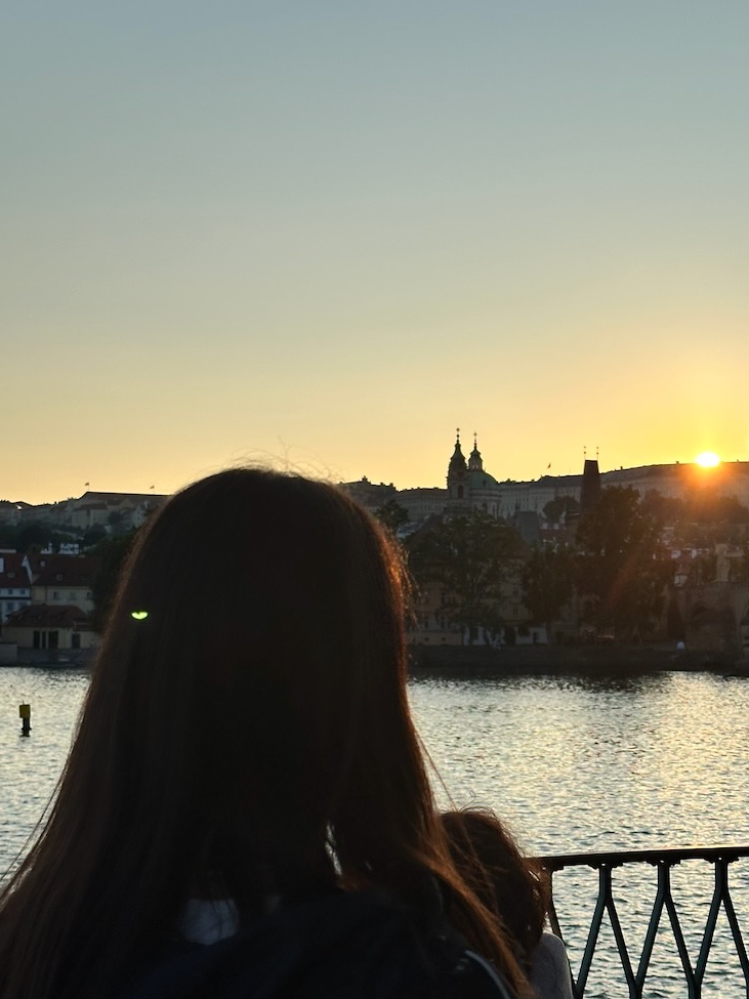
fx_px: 1818
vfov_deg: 30.7
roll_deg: +0.3
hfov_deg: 23.3
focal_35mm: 63
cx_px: 440
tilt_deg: +4.3
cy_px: 551
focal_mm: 6.86
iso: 64
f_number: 1.78
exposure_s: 1/5882
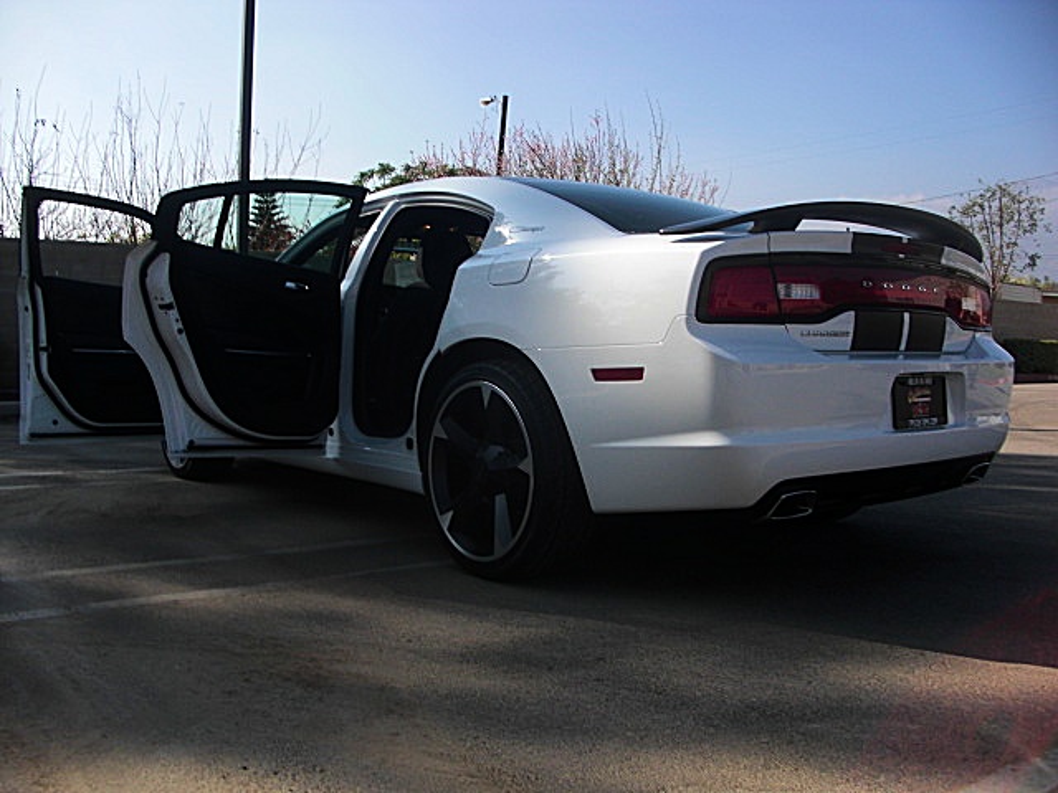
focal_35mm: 36
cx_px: 529
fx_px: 1100
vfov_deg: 39.7
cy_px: 396
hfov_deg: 51.4
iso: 50
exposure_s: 1/125
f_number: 7.9
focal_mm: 6.3
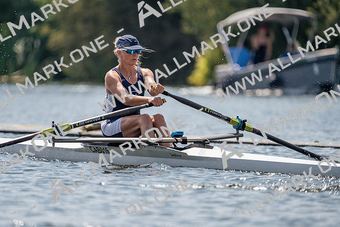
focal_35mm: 600
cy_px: 114
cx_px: 170
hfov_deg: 3.4
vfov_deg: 2.3
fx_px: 5668
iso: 200
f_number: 6.3
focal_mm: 600
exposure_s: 1/1600
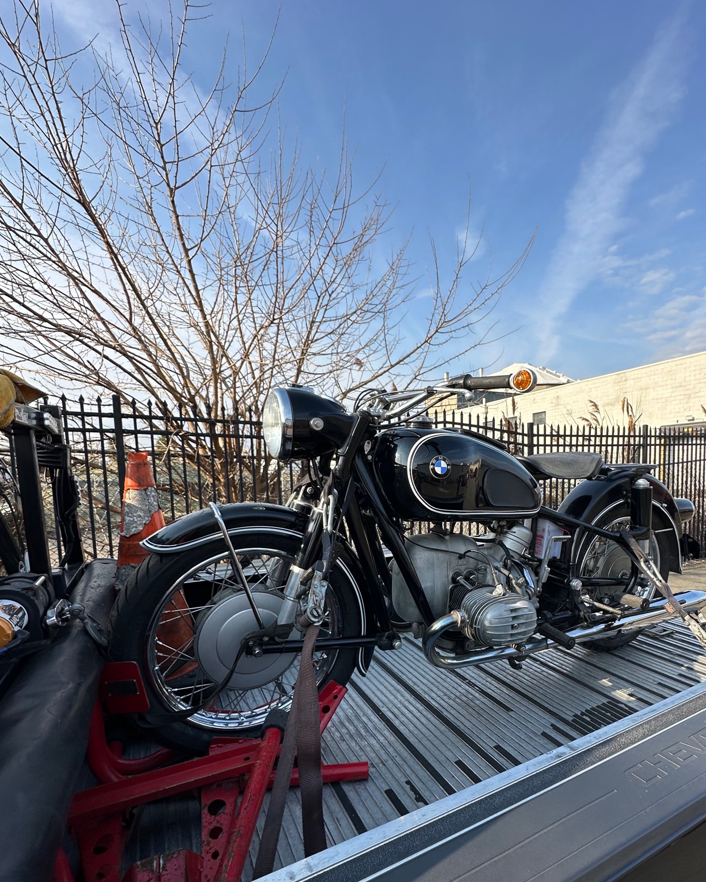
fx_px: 470
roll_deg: +1.2
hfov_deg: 73.3
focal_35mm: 18
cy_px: 517
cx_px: 408
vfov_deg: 85.6
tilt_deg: -3.1
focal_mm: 2.22
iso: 40
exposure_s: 1/1082
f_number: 2.2
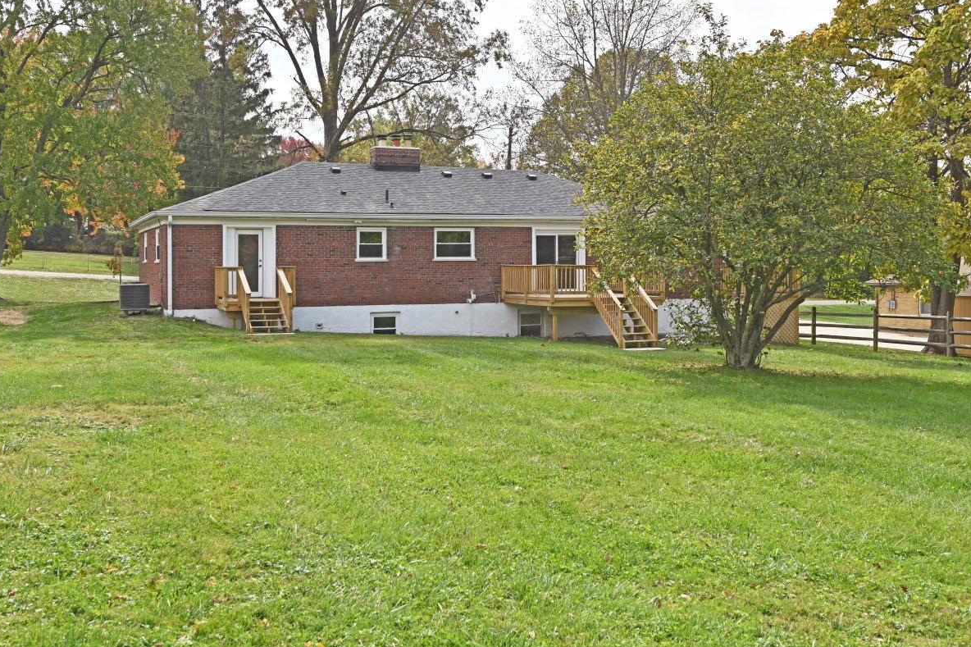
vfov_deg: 34.9
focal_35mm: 38
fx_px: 1025
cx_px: 513
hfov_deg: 50.7
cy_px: 248
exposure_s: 1/400
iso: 100
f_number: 7.1
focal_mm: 30
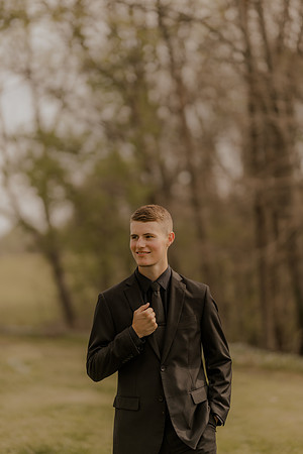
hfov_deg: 16.1
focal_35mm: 85
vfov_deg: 23.9
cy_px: 227
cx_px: 152
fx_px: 1073
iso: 160
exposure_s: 1/3200
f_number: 1.4
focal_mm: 85
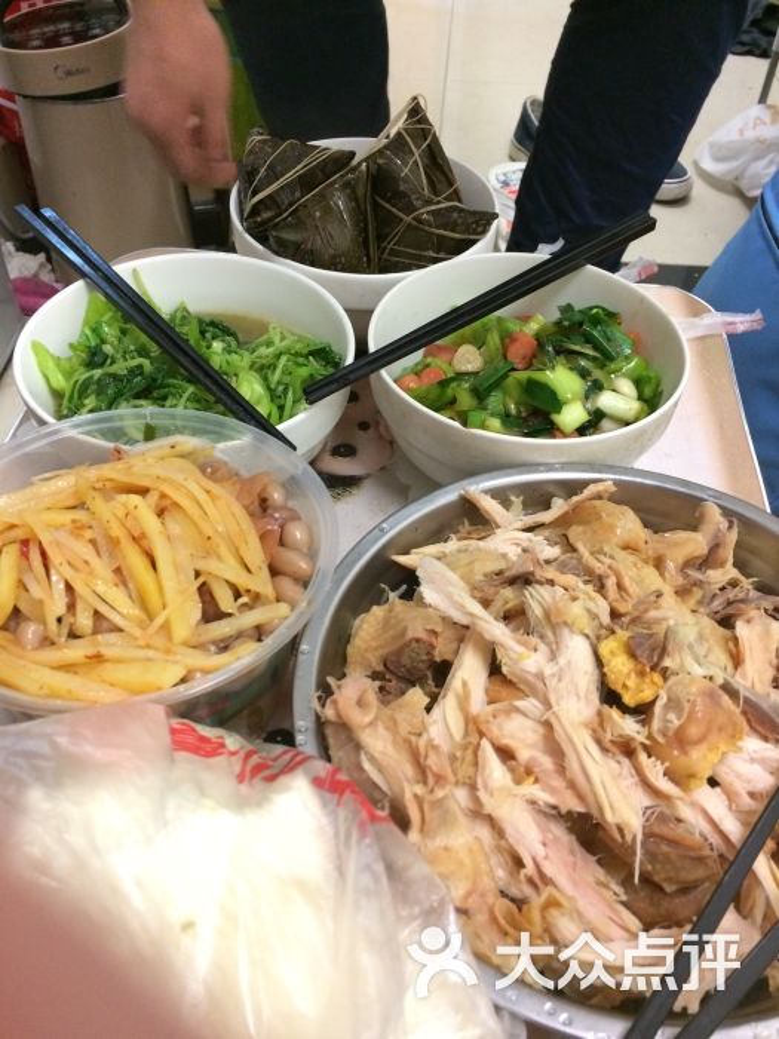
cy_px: 520
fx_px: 870
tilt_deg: -47.0
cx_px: 390
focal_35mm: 29
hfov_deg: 48.2
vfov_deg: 61.7
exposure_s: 1/25
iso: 320
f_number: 2.2
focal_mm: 4.15
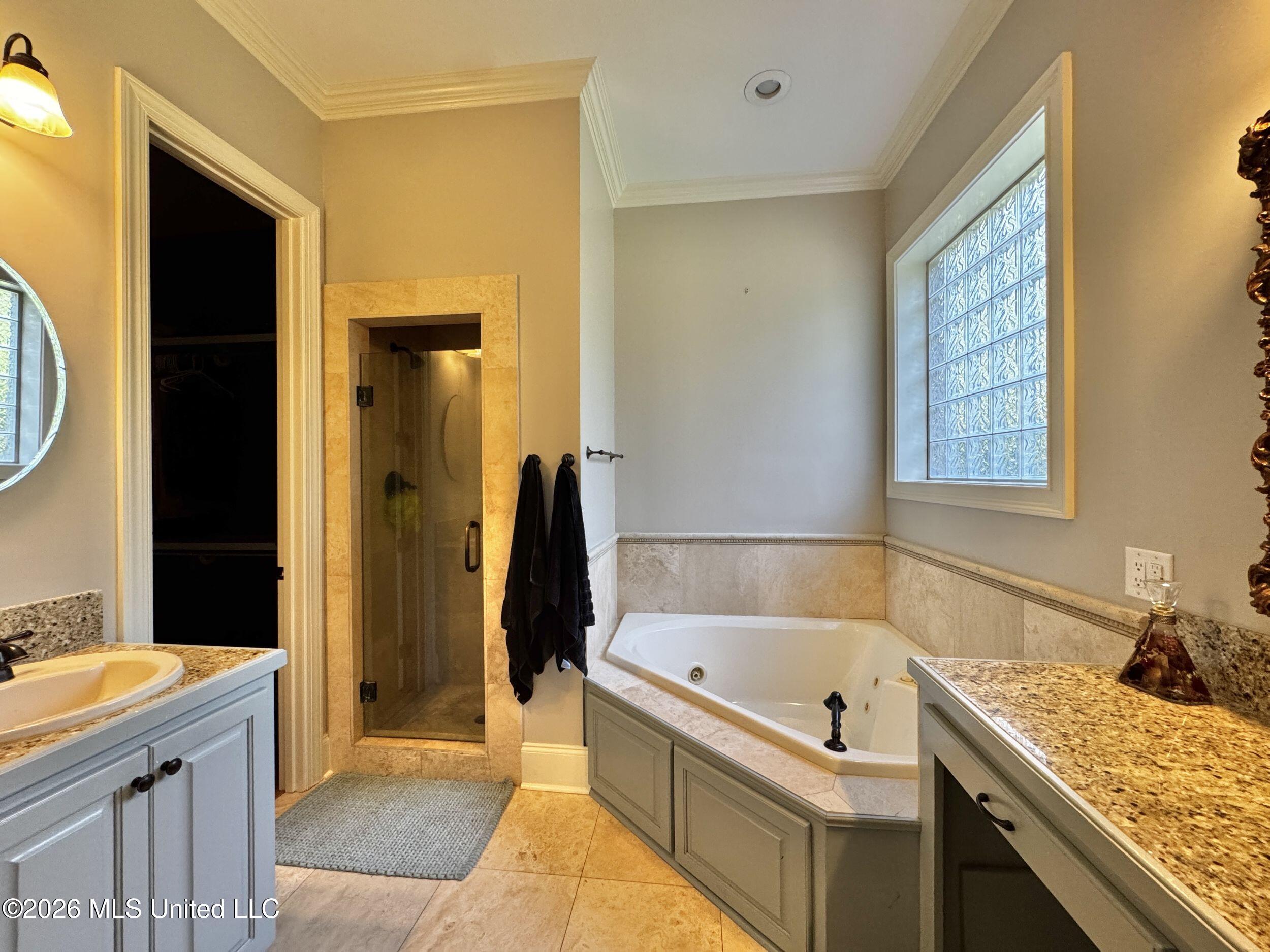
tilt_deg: -0.9
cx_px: 635
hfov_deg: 102.1
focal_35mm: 14
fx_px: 514
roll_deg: +0.5
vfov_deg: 85.7
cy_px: 476
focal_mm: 2.22
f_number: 2.2
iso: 250
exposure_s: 1/120
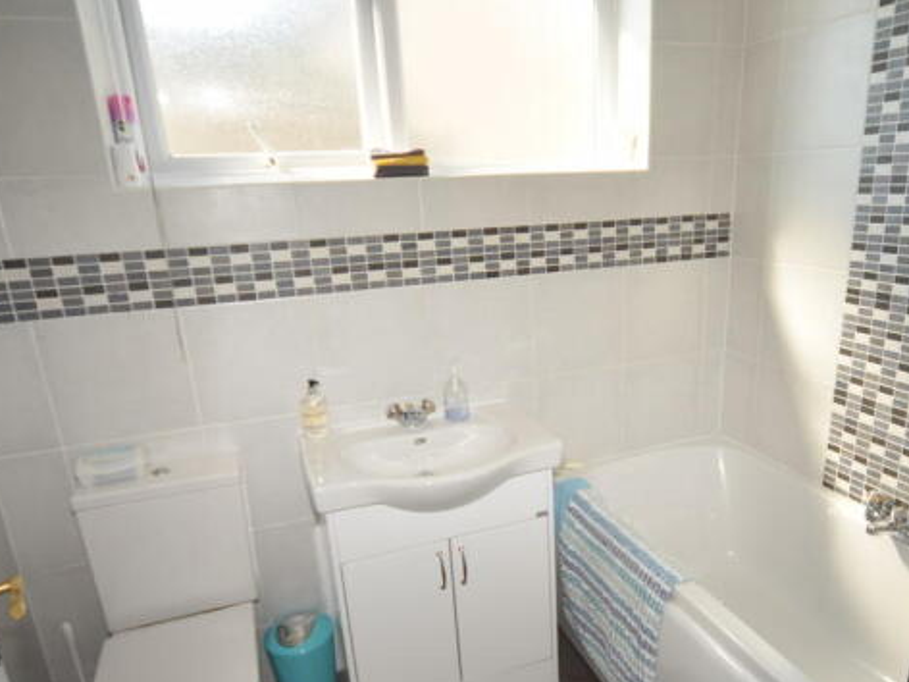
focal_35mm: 24
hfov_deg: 71.3
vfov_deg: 56.5
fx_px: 630
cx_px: 509
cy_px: 402
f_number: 4.5
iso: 100
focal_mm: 12
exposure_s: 1/60
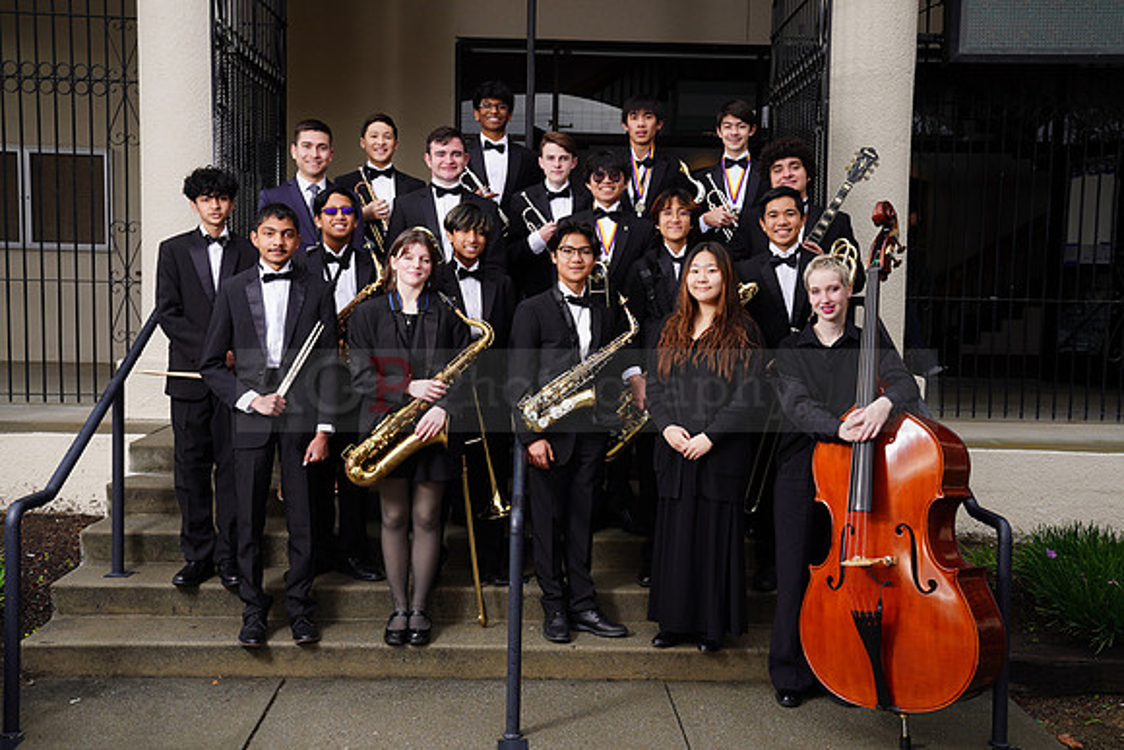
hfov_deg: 51.9
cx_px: 562
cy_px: 375
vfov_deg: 36.0
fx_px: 1155
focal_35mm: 37
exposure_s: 1/200
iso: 200
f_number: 7.1
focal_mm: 37
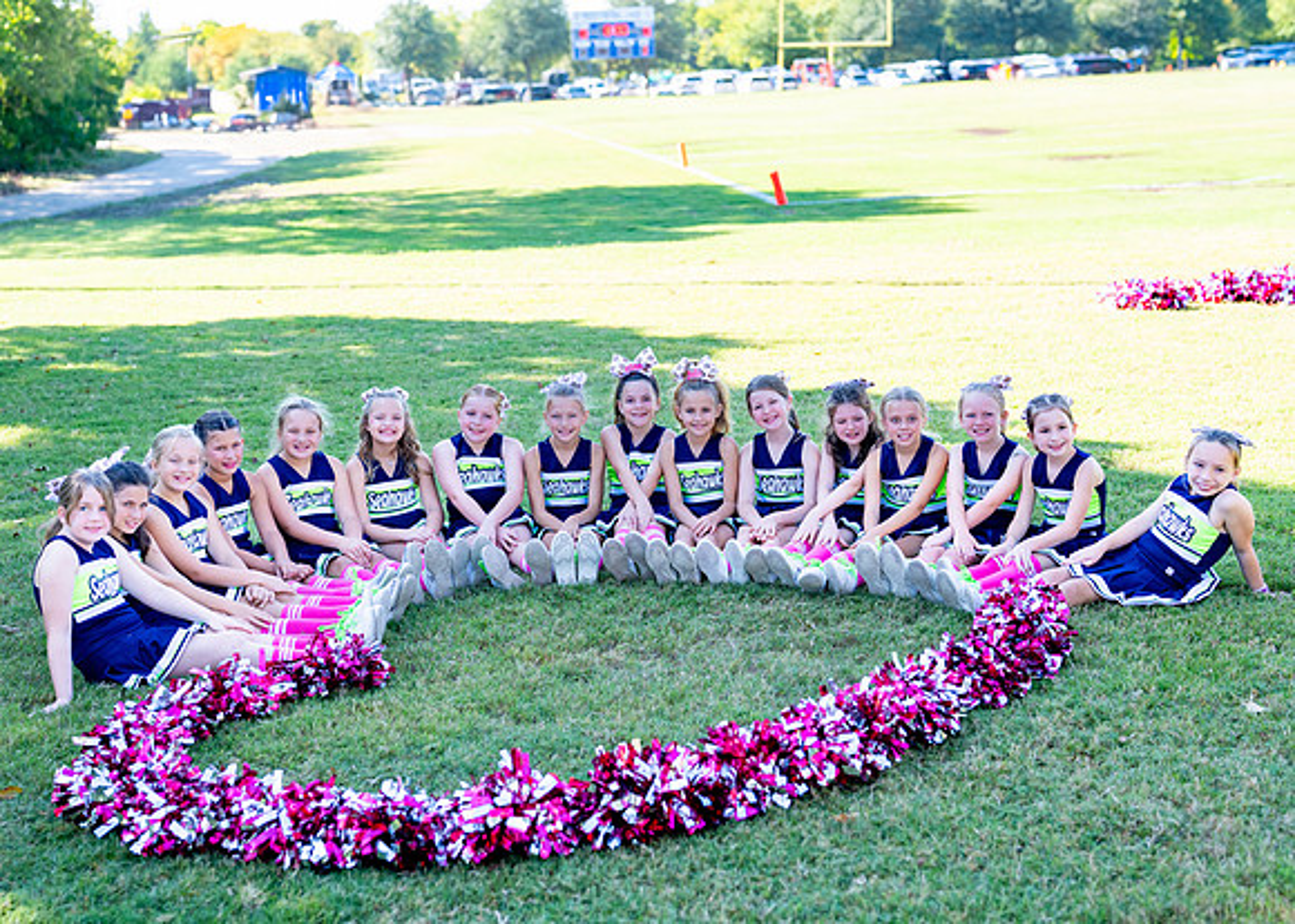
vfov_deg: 24.5
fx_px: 2129
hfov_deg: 33.8
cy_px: 419
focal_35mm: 58
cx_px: 594
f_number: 2.2
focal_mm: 50
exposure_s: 1/1000
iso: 250
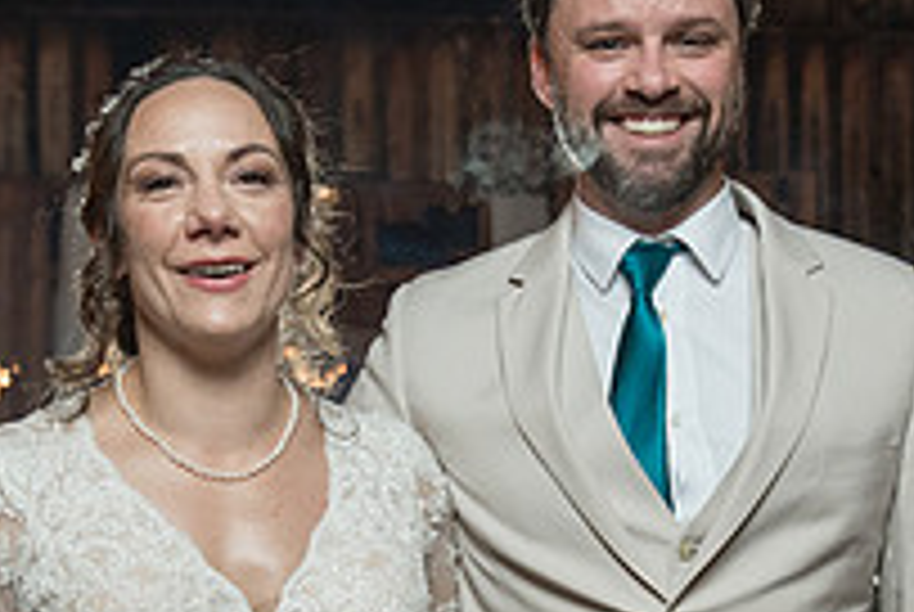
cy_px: 594
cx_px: 519
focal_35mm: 79
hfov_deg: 25.6
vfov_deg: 17.0
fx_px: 2009
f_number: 2.8
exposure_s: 1/200
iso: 2000
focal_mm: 24
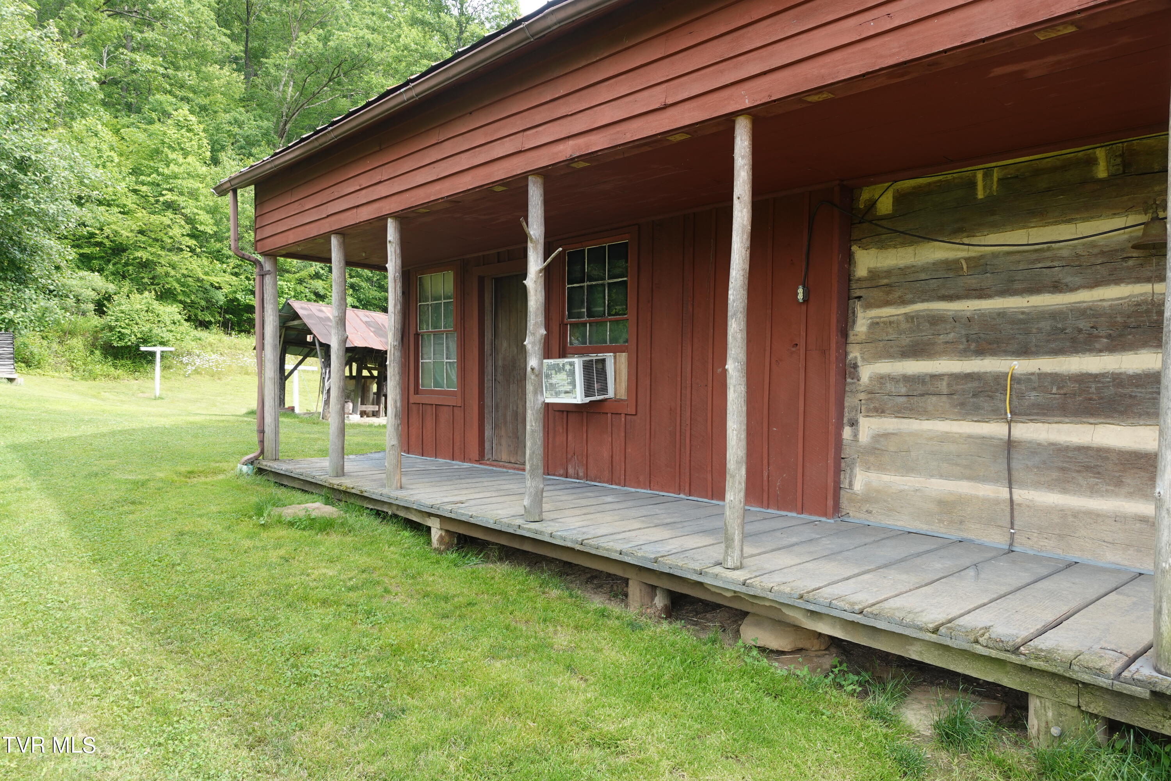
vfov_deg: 53.1
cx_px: 586
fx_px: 781
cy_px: 390
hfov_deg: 73.7
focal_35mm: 24
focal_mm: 9.4
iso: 125
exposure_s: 1/125
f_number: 4
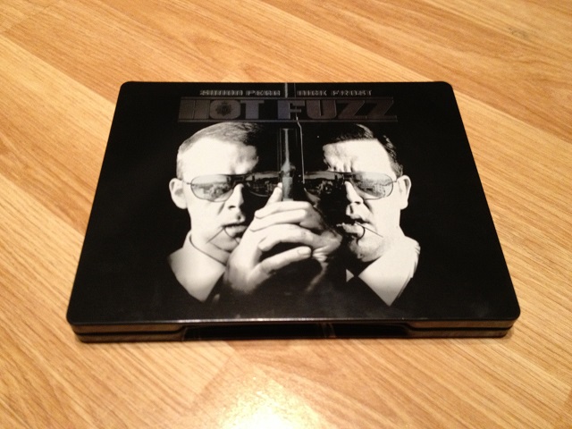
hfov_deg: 52.6
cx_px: 286
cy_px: 214
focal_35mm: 35
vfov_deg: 40.7
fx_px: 578
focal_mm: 4.28
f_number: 2.4
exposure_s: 1/20
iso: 250
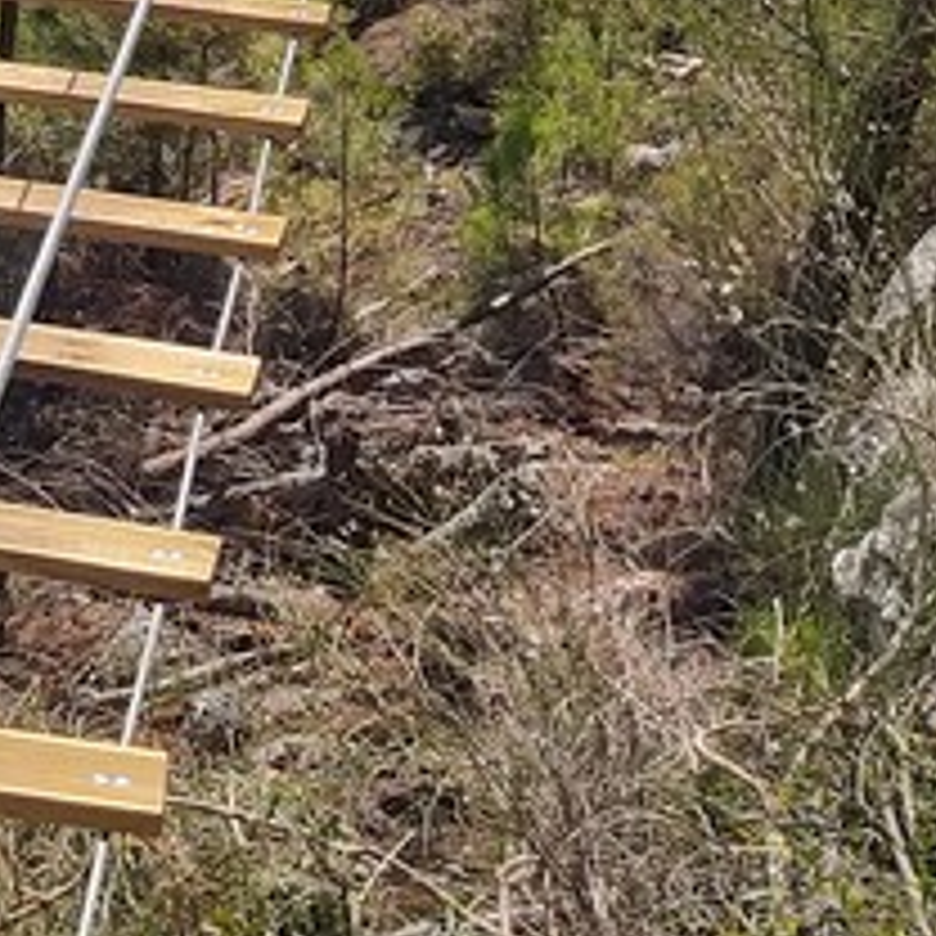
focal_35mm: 113
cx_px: -1022
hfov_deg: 13.1
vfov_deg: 14.7
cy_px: -315
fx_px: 3457
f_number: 1.79
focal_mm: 4.74
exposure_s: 1/1348
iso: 100
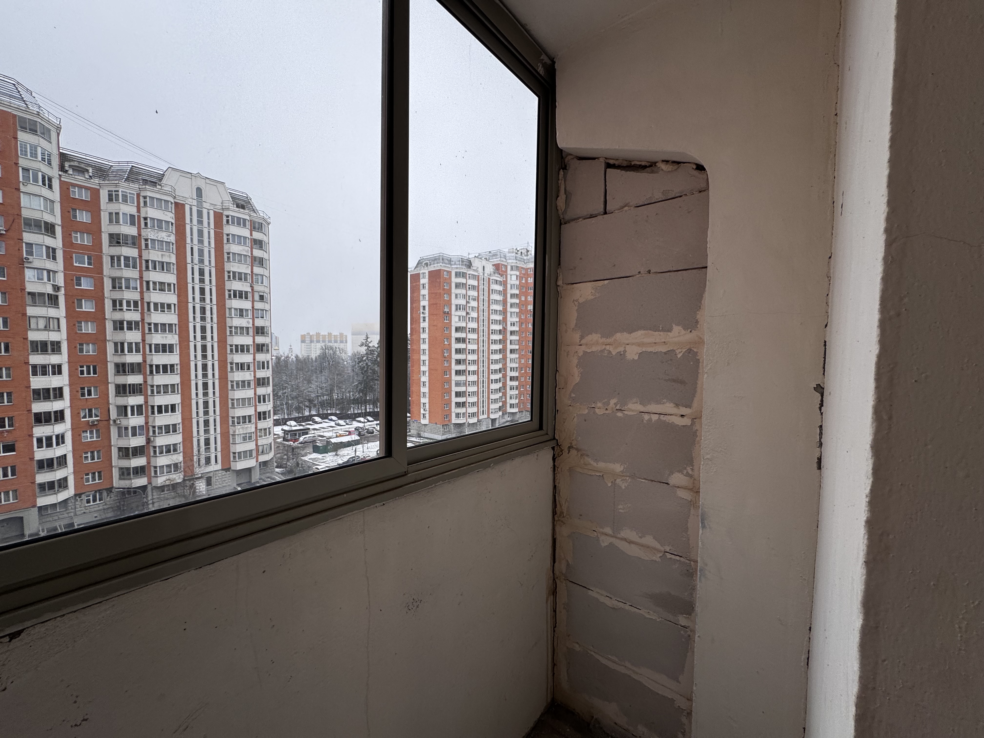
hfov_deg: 102.1
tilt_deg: -3.9
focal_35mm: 14
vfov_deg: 85.7
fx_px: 398
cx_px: 492
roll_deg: -0.8
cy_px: 369
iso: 40
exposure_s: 1/168
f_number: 2.2
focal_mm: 2.22
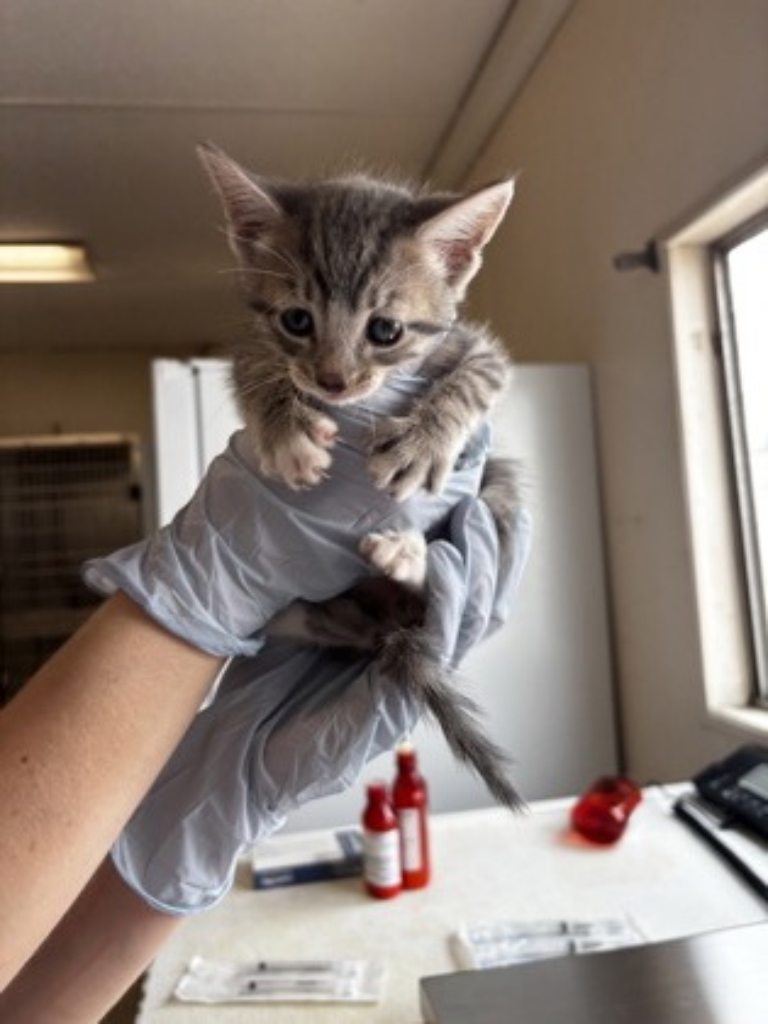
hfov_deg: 53.1
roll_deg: +2.9
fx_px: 769
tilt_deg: +1.8
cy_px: 512
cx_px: 384
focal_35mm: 26
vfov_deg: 67.3
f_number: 1.6
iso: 40
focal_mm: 5.96
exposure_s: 1/246
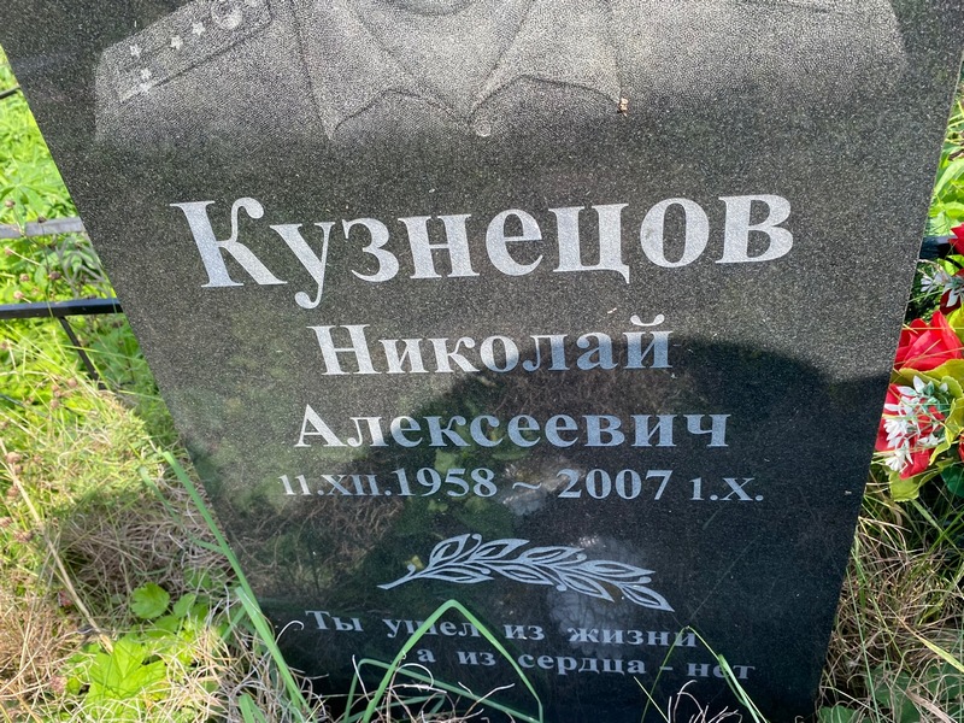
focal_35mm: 26
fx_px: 724
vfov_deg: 53.1
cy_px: 362
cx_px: 482
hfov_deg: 67.3
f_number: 1.8
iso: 32
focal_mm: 4.25
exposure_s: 1/456
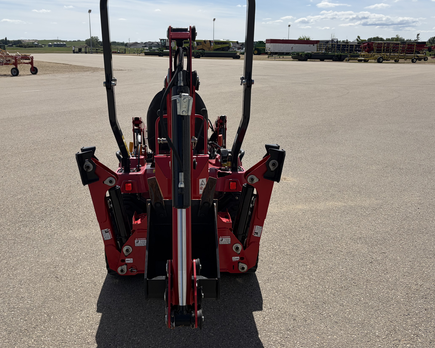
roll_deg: -0.7
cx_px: 193
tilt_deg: -12.8
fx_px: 451
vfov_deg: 42.2
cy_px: 163
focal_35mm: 35
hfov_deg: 51.4
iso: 50
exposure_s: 1/5348
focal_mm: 5.96
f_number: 1.6
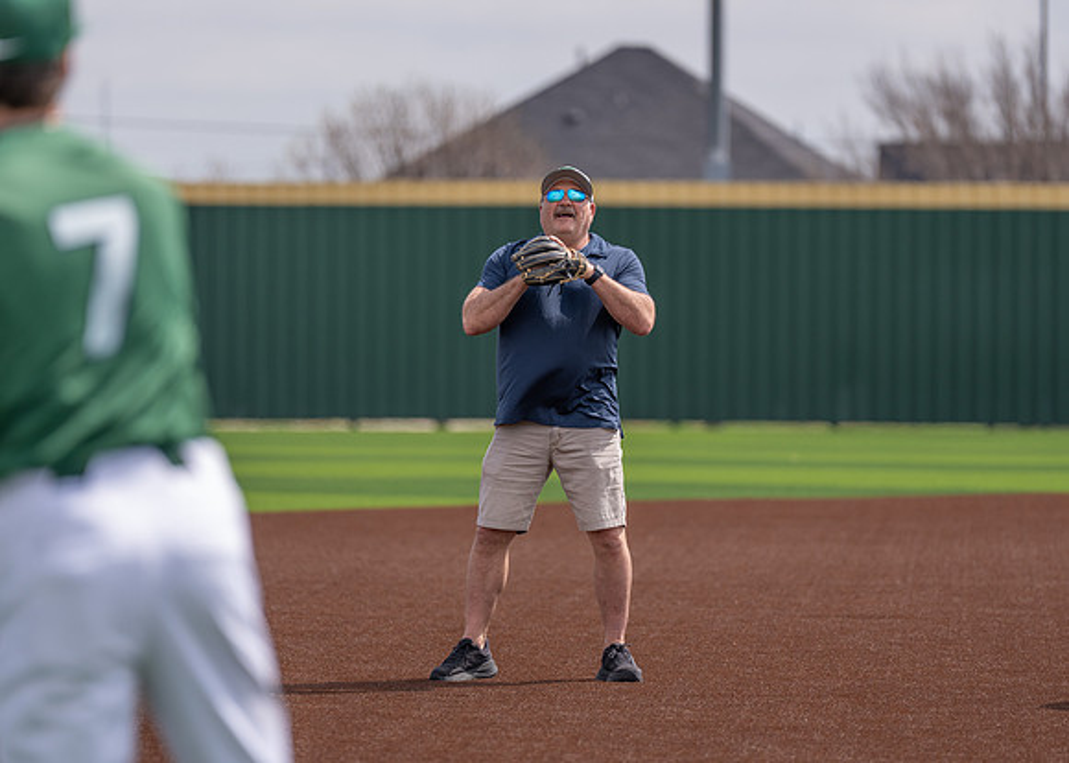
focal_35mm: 220
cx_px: 534
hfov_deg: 9.1
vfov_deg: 6.5
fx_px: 6691
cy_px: 382
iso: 100
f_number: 2.8
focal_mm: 200
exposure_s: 1/2000
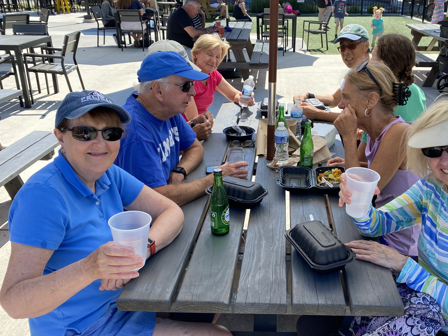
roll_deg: +0.4
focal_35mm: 33
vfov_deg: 42.9
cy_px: 170
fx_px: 427
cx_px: 281
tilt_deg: -23.8
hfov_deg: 54.7
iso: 32
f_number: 1.8
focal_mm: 4.25
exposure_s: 1/877
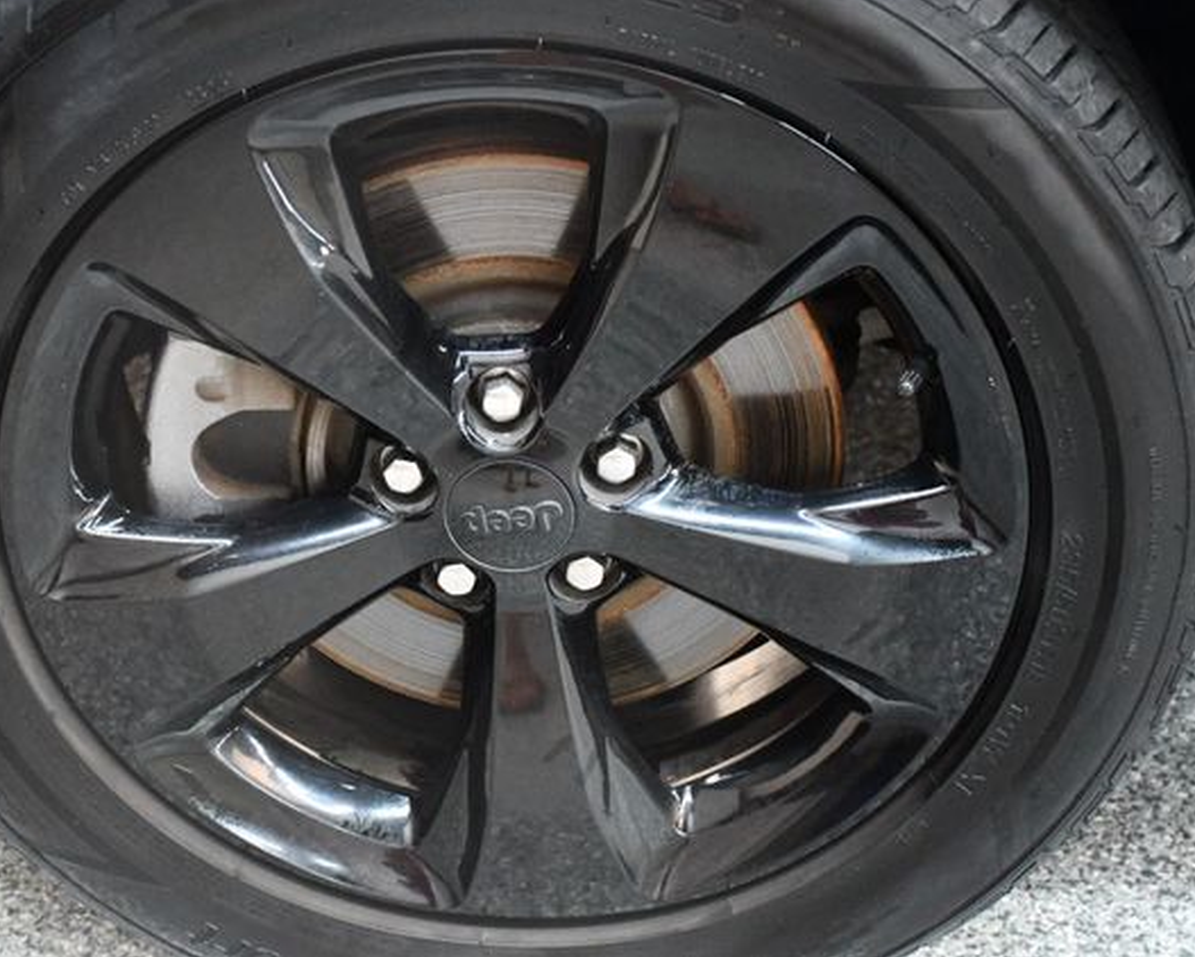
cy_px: 476
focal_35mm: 82
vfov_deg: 18.7
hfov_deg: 23.3
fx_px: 2901
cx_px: 515
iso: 9000
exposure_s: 1/60
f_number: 4.5
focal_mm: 48
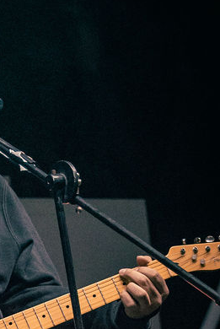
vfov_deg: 7.4
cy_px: 406
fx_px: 2514
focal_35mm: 275
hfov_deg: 4.9
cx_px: -184
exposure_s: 1/200
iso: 2000
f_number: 4.5
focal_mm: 70
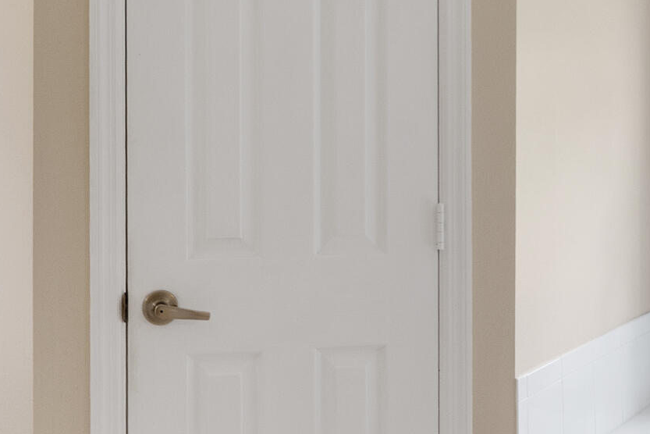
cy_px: 141
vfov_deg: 24.9
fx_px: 975
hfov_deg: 36.4
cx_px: 449
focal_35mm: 54
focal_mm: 10
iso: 320
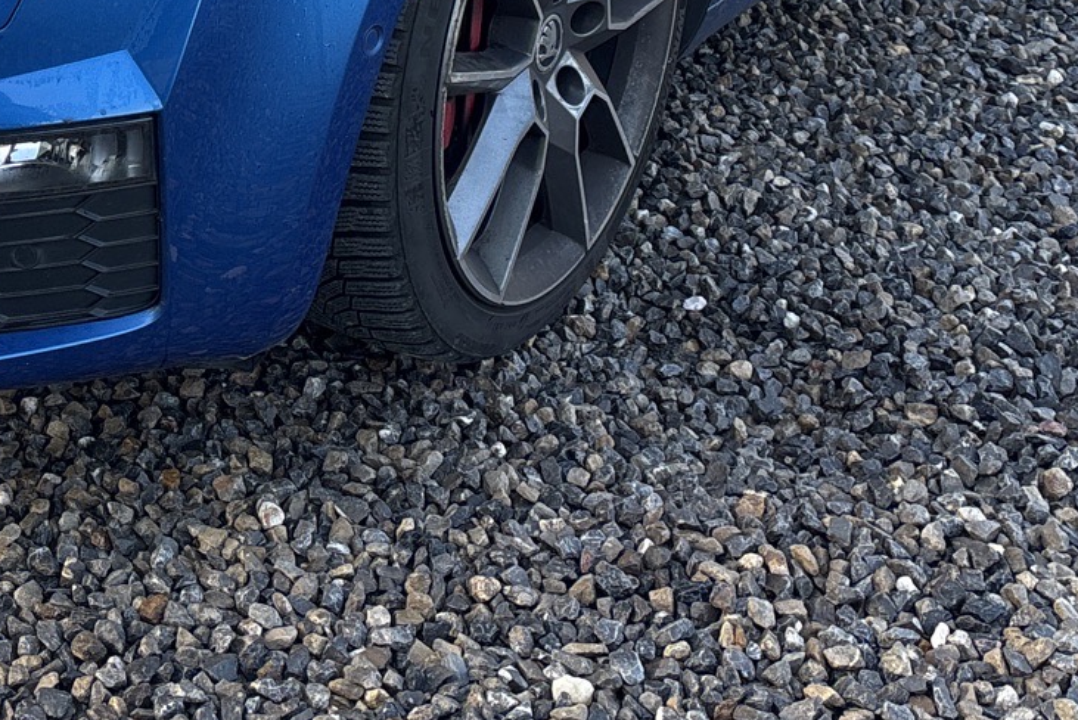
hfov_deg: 27.6
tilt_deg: -14.8
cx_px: 143
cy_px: -186
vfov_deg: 18.1
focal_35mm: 71
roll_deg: -1.4
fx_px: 2127
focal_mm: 5.96
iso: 50
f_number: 1.6
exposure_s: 1/368
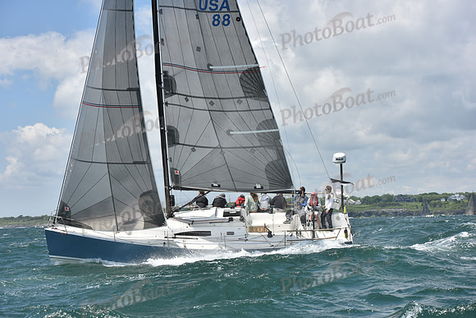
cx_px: 238
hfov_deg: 28.8
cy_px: 159
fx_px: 926
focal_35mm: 70
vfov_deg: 19.5
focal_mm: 70
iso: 250
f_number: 7.1
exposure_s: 1/1250
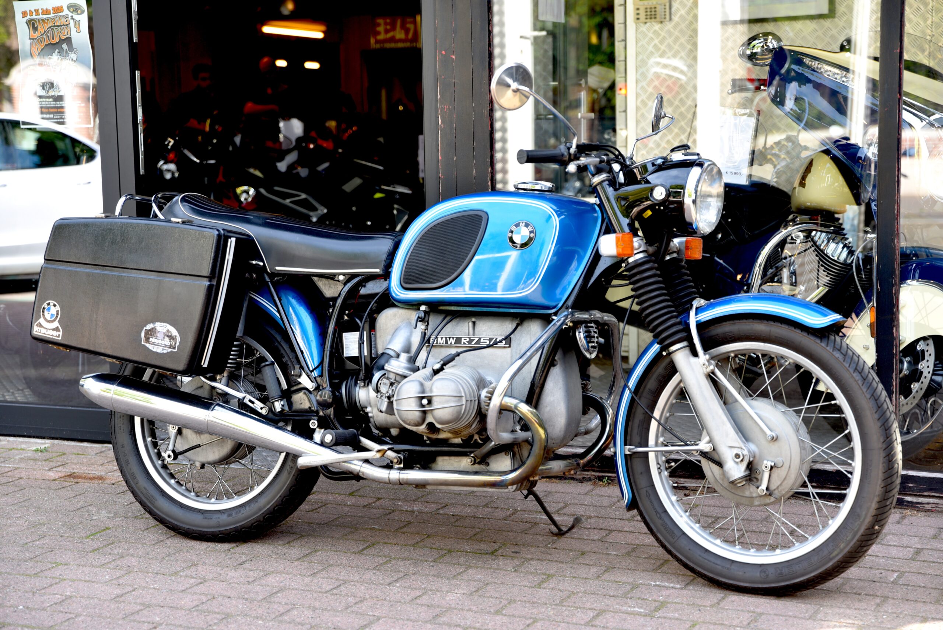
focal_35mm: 66
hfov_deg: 30.5
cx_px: 472
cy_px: 315
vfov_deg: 20.6
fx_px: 1729
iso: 100
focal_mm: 66
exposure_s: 1/60
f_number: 3.5
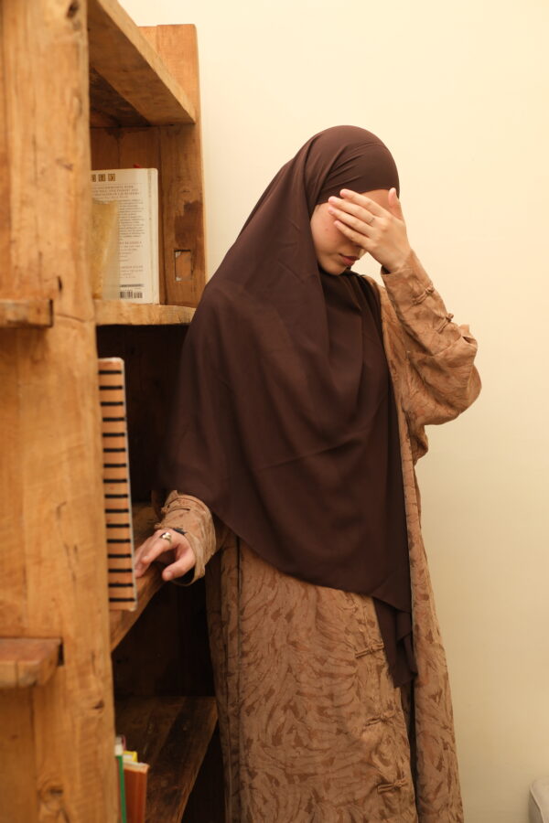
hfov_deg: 25.5
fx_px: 1212
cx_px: 274
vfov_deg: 37.5
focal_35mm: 53
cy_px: 412
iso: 400
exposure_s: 1/250
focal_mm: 35
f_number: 2.8
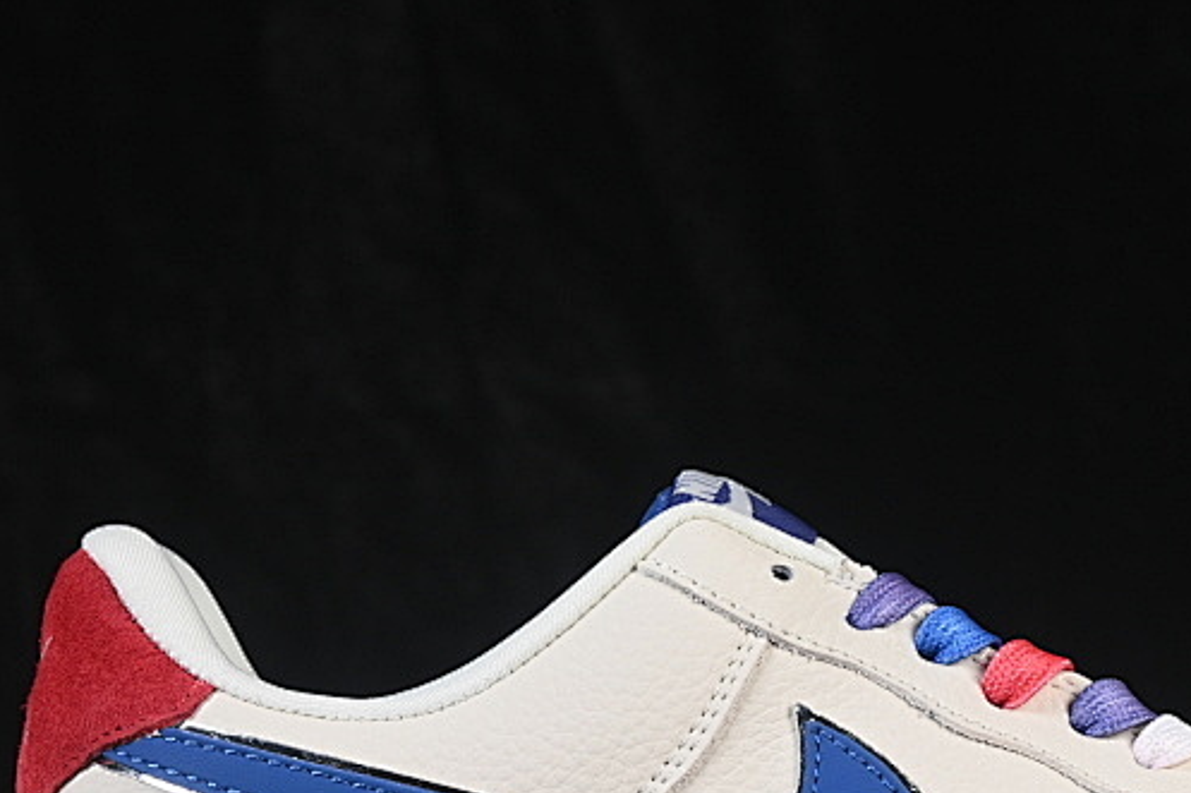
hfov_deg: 12.6
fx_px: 5390
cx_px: 889
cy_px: 764
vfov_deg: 8.4
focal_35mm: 163
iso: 160
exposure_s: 1/80
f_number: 8
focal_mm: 50
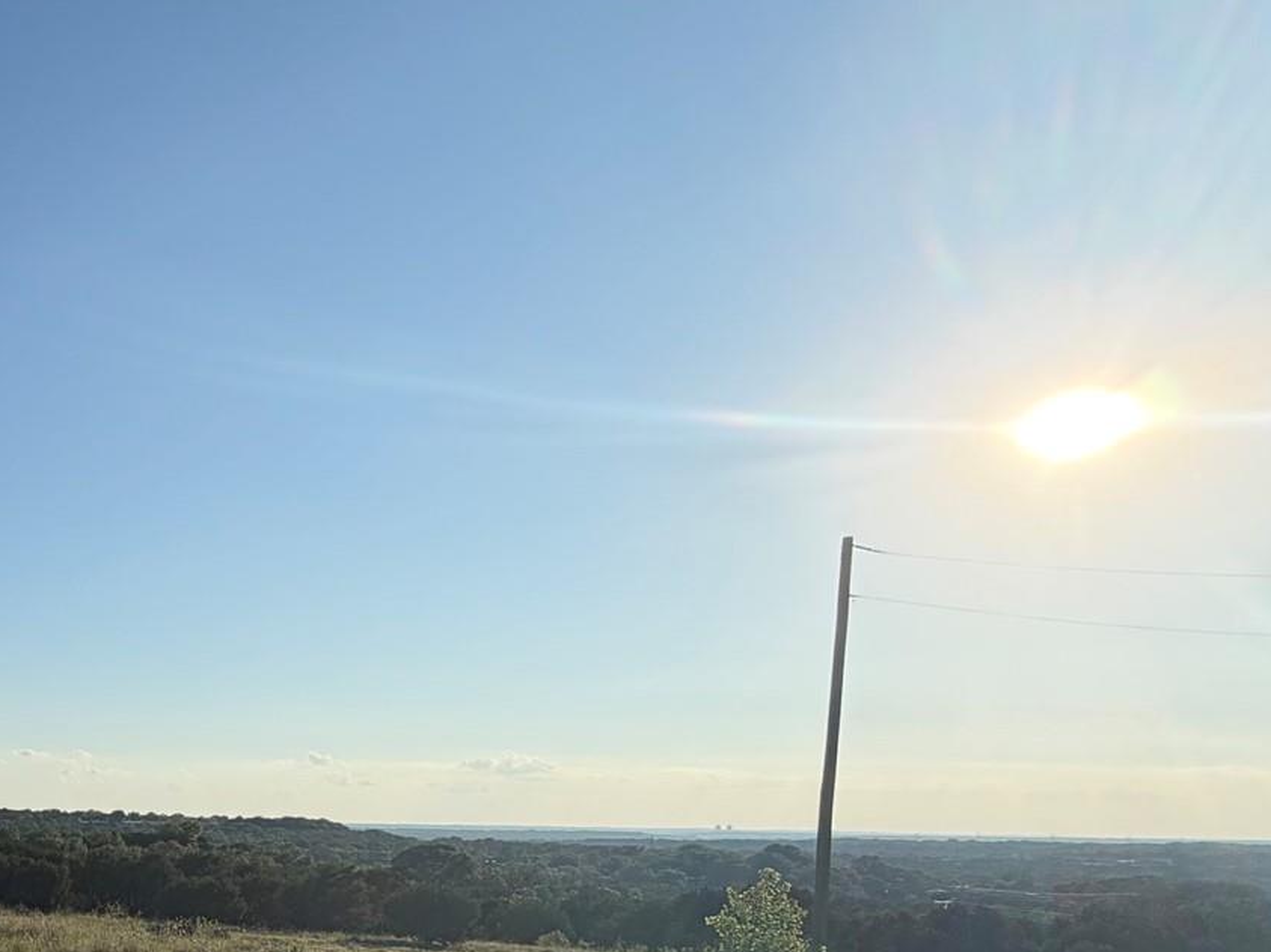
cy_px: 831
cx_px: -173
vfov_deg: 39.2
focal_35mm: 34
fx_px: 1248
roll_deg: -0.9
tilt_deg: -0.9
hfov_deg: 41.3
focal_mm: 2.22
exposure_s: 1/1431
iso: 20
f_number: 2.2
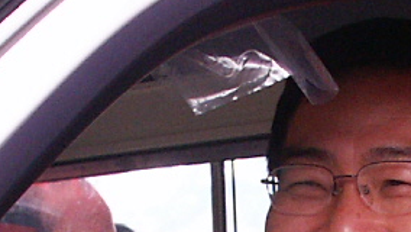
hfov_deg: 9.5
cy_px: 364
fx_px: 2475
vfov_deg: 5.3
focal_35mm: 227
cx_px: 330
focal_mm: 9.64
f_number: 3.5
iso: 200
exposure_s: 1/90
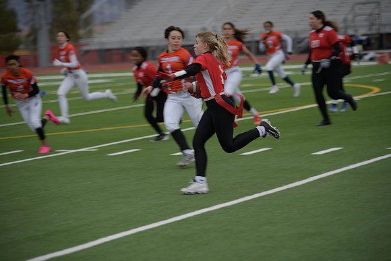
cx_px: 196
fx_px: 1325
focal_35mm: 122
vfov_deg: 11.2
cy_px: 130
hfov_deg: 16.8
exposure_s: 1/200
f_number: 2.8
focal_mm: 122
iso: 200
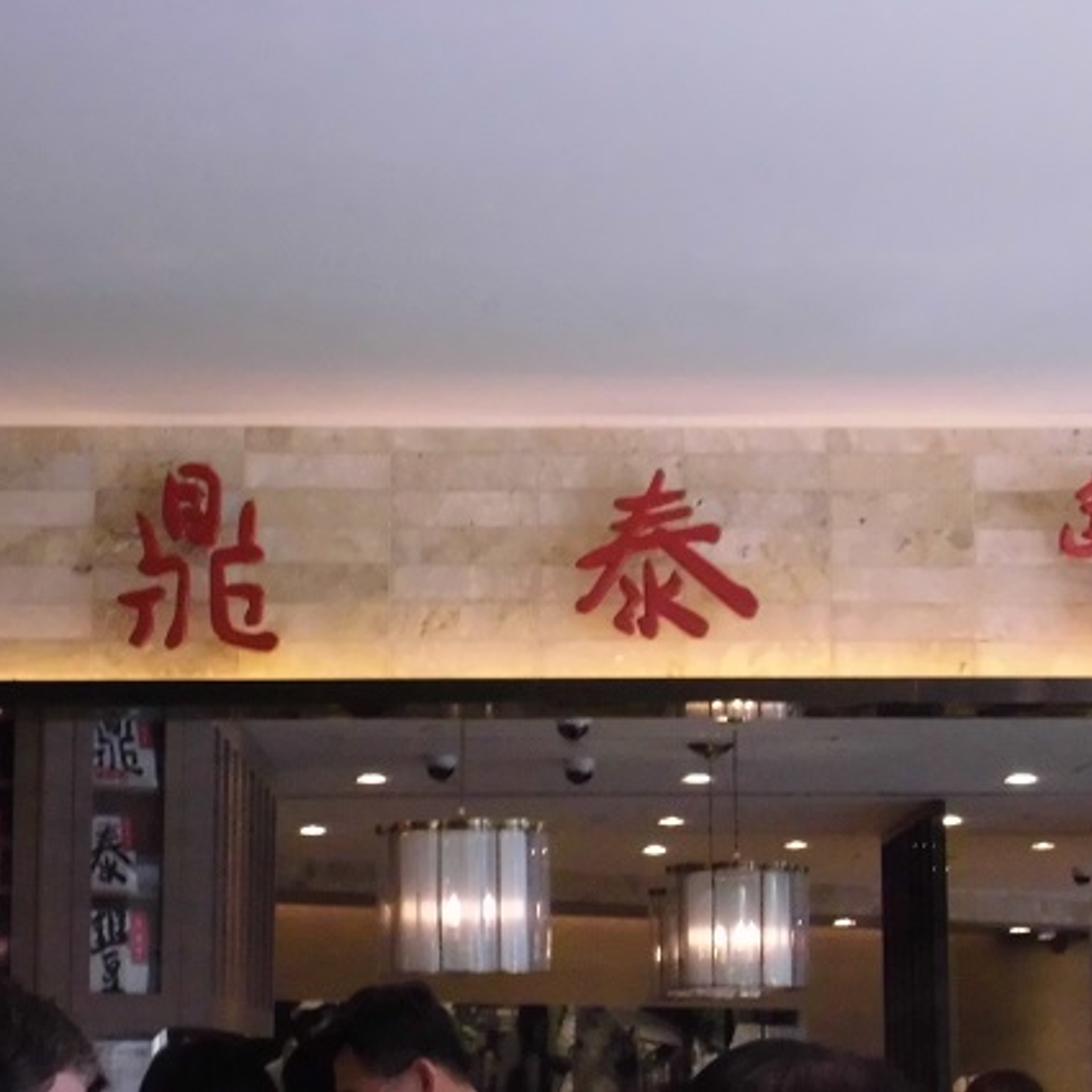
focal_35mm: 102
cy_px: 546
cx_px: 637
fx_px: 3640
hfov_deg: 17.0
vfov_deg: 17.1
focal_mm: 15.4
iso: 800
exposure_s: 1/60
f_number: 6.3
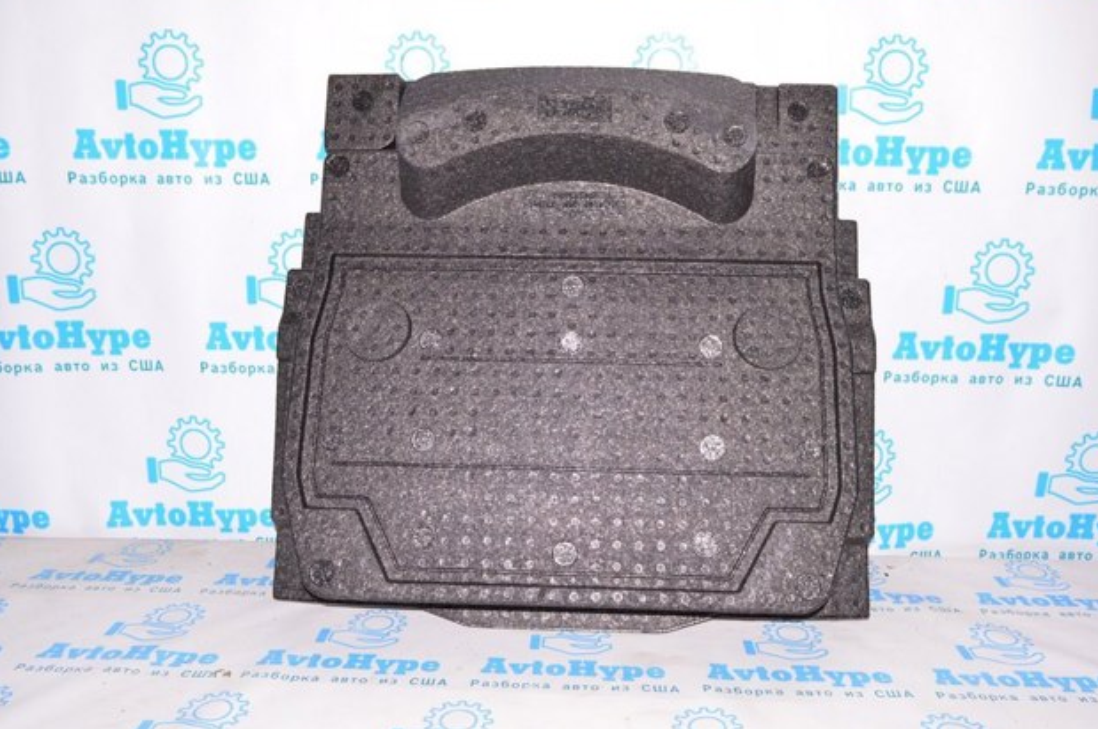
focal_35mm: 31
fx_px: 944
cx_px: 566
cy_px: 359
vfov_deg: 42.2
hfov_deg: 60.3
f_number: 8
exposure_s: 1/200
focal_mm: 20
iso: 1600
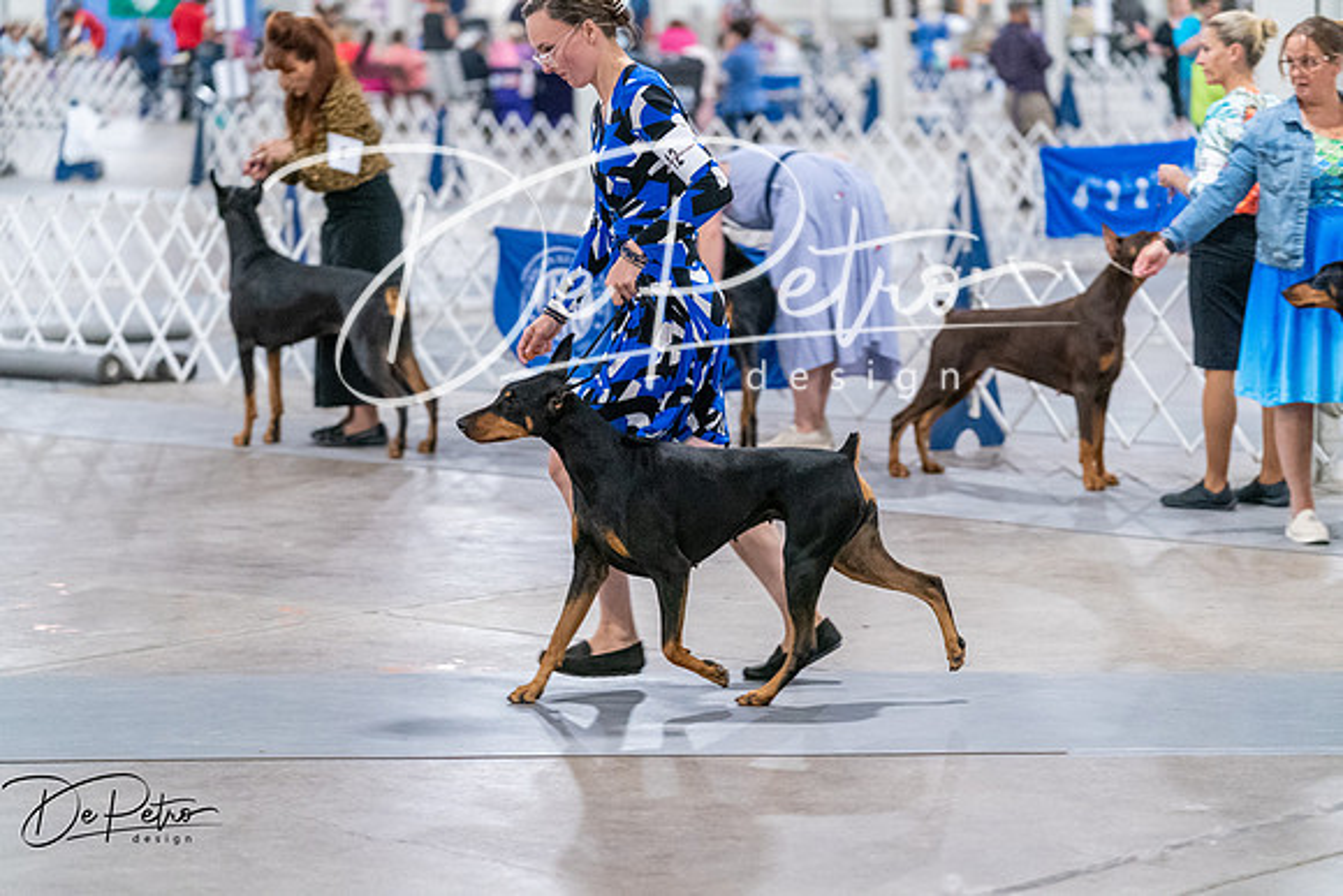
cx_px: 672
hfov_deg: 16.9
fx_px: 4515
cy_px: 448
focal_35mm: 121
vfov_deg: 11.3
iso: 6400
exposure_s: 1/320
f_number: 3.2
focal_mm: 121
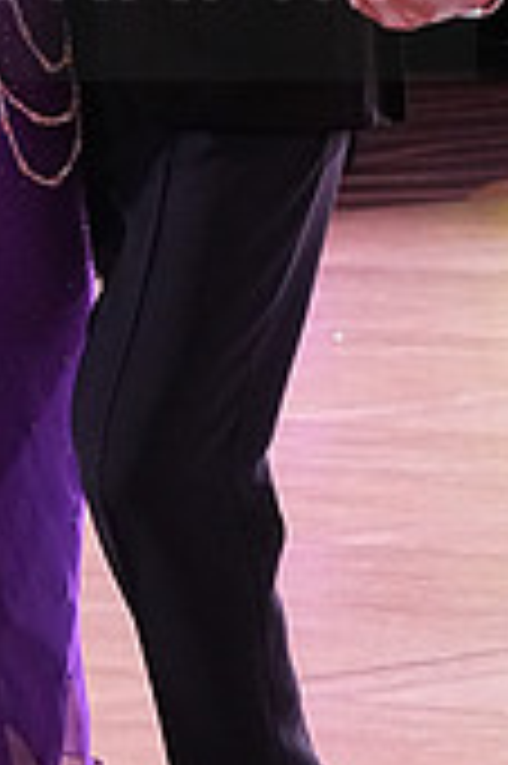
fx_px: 7614
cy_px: -68
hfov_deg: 3.8
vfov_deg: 5.7
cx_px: -142
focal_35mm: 359
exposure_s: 1/250
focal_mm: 70
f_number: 5.6
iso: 3200
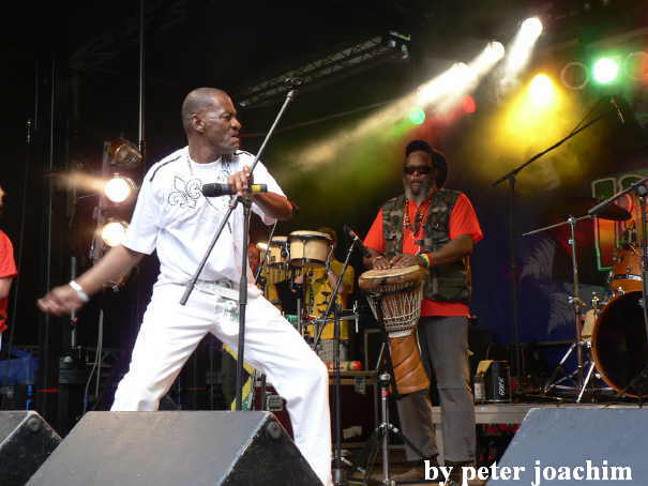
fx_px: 1067
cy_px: 243
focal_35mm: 57
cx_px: 324
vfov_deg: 25.7
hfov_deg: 33.8
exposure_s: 1/60
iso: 64
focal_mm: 9.8
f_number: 3.2
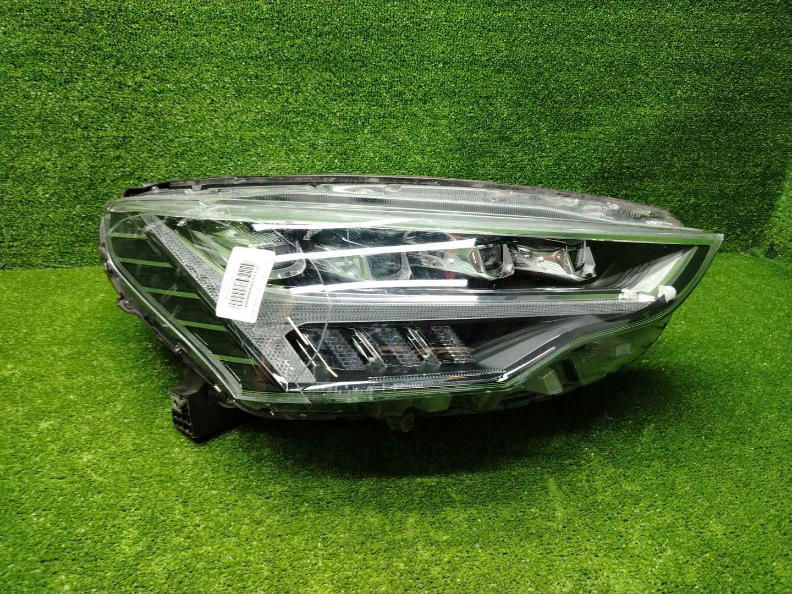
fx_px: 549
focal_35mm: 24
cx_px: 396
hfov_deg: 71.6
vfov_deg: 56.8
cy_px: 297
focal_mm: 5.25
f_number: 1.75
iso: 179
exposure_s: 1/50
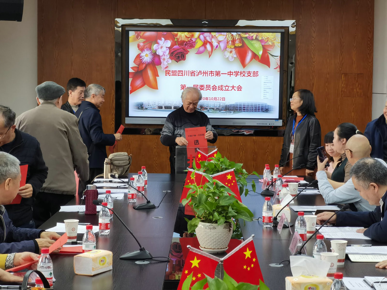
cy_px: 145
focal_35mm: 81
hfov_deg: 24.1
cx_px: 194
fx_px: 906
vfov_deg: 18.2
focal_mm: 7.48
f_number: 2.4
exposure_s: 1/100
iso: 160
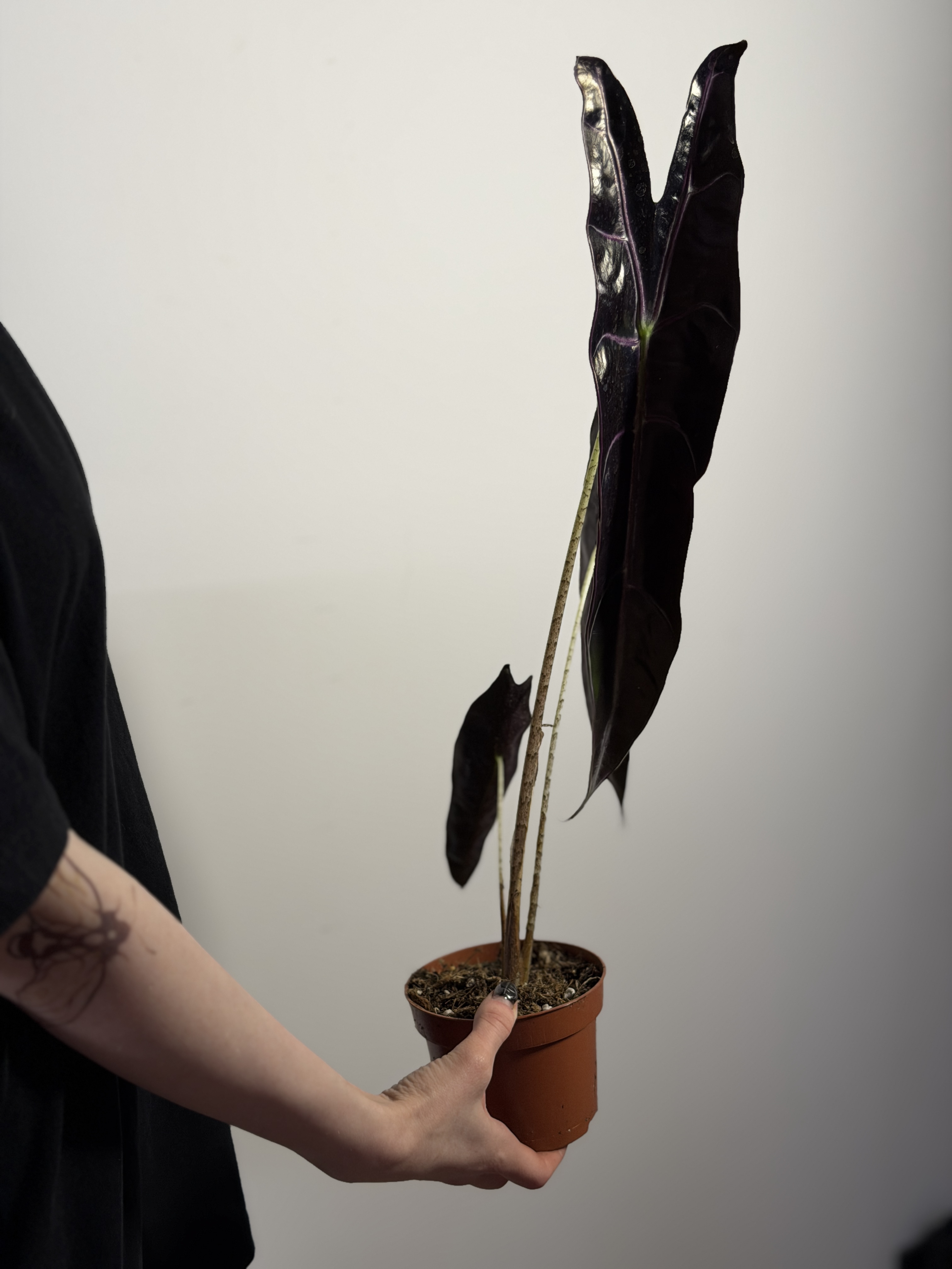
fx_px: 1760
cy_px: 634
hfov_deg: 30.3
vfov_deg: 39.7
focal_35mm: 48
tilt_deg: -12.7
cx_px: 476
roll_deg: -0.8
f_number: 1.78
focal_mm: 6.76
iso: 50
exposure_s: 1/121
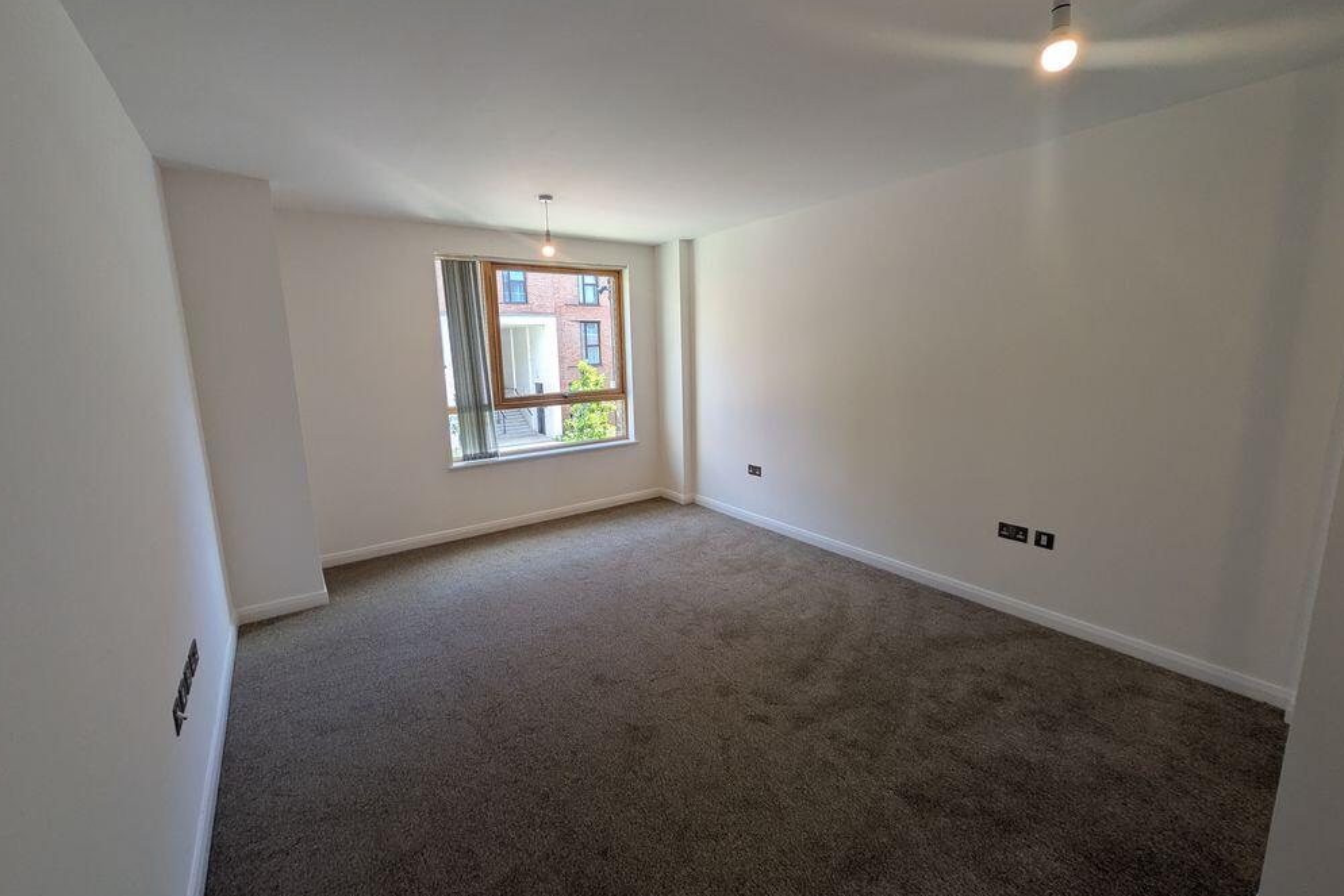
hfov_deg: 100.4
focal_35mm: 15
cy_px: 441
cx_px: 658
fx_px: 560
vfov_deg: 77.3
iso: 48
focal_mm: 1.83
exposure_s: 1/136
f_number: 2.2
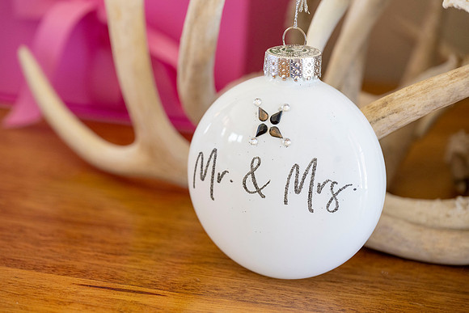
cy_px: 156
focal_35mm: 120
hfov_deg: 17.1
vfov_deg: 11.4
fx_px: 1564
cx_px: 234
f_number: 5.6
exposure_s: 1/50
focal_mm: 120
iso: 800
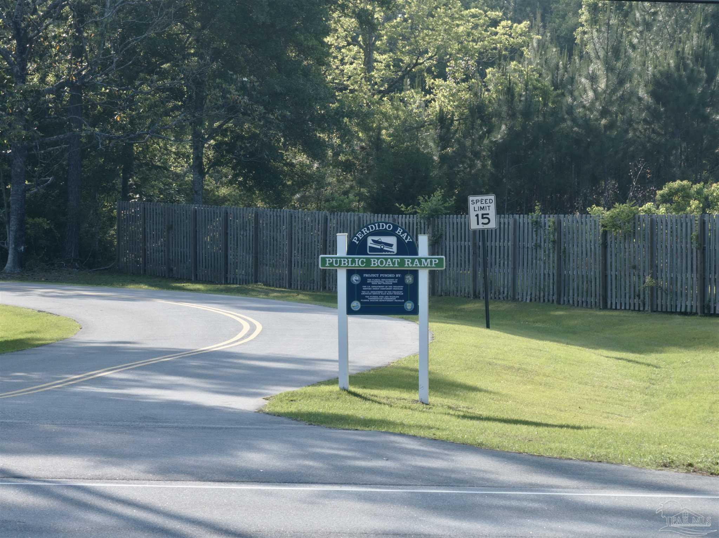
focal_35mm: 166
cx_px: 360
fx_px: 3446
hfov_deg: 11.9
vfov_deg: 8.9
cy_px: 269
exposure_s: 1/200
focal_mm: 30.71
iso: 100
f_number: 3.4
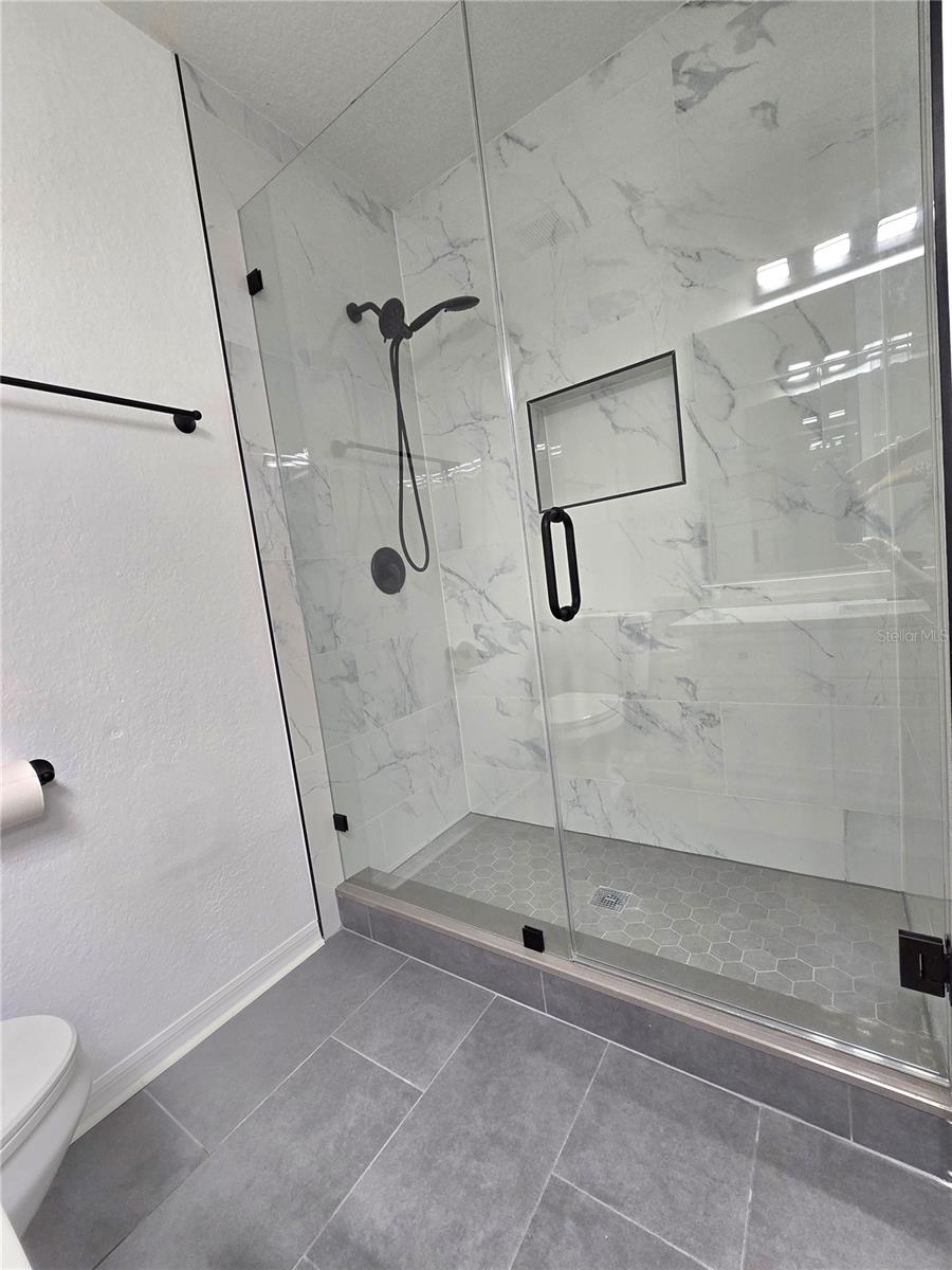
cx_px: 476
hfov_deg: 89.9
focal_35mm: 13
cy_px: 635
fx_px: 477
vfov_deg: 106.2
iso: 200
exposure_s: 1/60.2
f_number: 2.2
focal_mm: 2.2
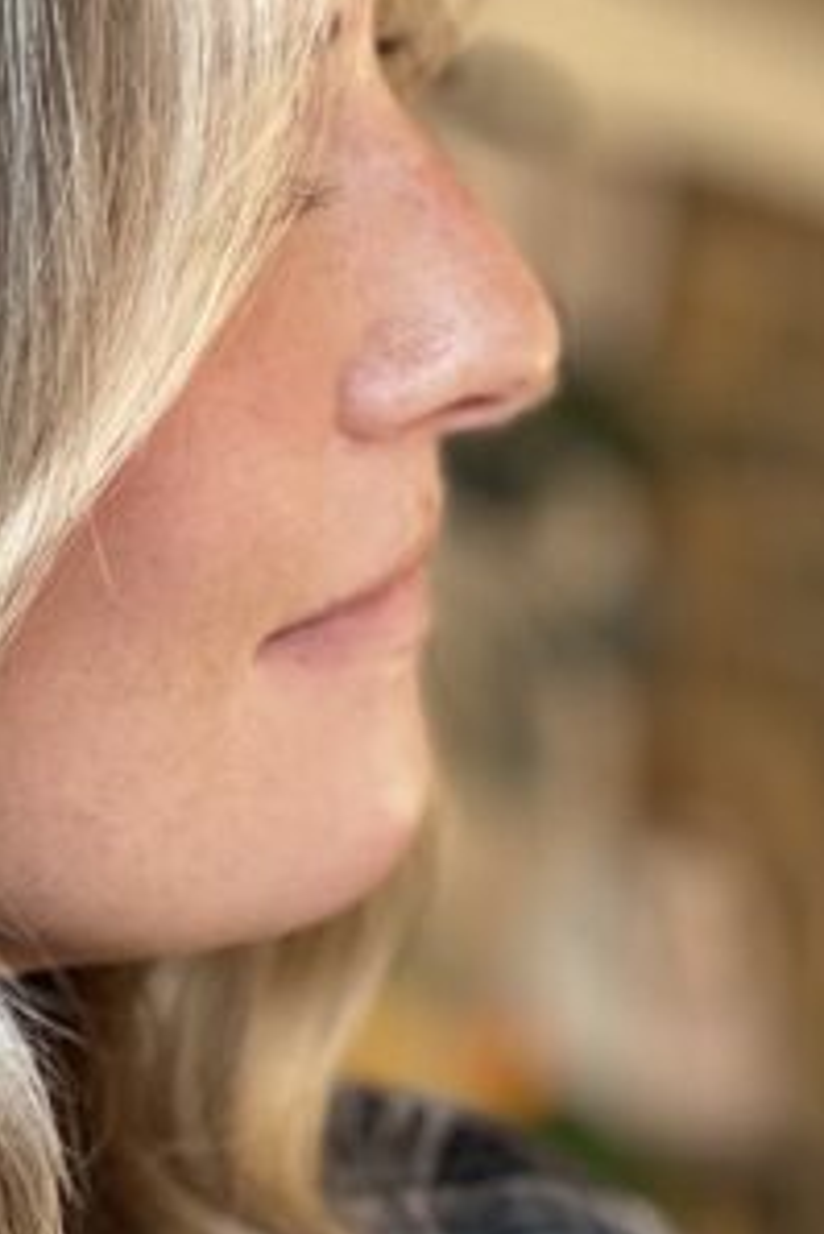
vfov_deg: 7.4
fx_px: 9430
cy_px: 1379
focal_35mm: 275
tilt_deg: +1.1
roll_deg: -0.1
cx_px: -406
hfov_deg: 5.0
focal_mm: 9
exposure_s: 1/80
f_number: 2.8
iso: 250
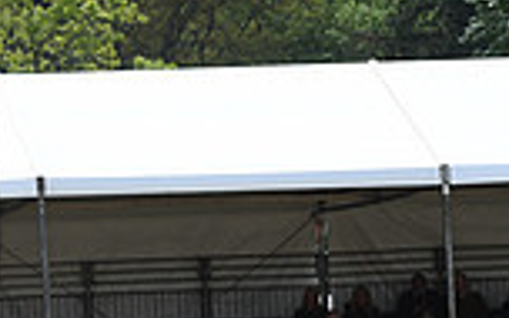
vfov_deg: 3.3
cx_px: -385
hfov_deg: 5.2
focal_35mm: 396
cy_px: 194
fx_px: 5493
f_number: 5
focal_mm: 102
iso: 280
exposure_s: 1/1250
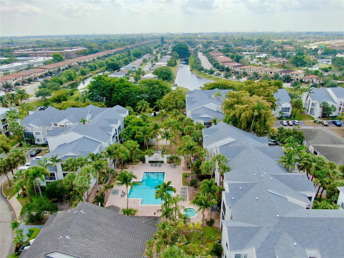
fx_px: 239
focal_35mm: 24
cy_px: 129
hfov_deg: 71.6
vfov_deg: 56.8
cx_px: 172
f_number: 2.8
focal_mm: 4.39
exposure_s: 1/640
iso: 100
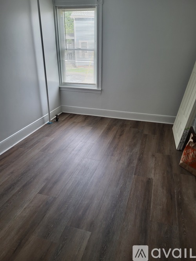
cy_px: 130
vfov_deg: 67.3
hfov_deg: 53.0
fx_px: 196
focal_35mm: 26
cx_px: 98
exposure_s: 1/120
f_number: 1.8
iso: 100
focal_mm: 5.4
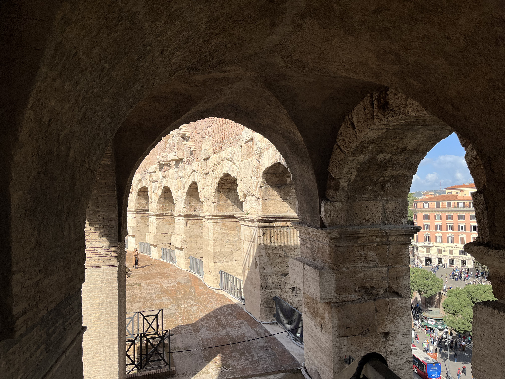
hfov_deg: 67.3
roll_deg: +1.3
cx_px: 252
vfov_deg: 53.1
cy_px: 190
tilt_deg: +1.9
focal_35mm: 26
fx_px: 379
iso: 50
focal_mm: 5.1
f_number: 1.6
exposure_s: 1/2755
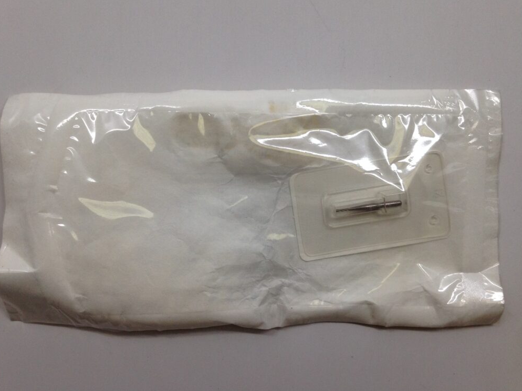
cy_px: 192
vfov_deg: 41.8
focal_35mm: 34
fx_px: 513
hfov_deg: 54.0
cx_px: 255
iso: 100
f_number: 2.4
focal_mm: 4.12
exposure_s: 1/120
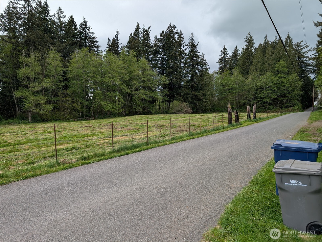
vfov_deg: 56.9
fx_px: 224
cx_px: 161
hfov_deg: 71.5
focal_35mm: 24
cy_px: 121
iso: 23
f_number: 1.68
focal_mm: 6.9
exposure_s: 1/635
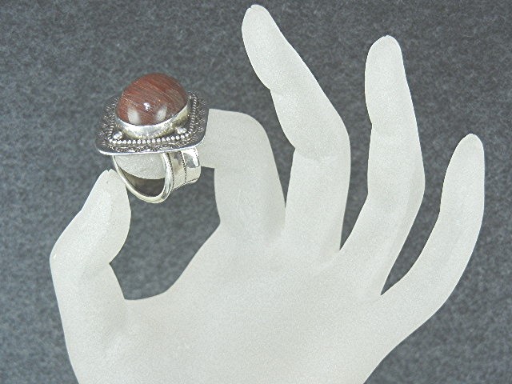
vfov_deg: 19.1
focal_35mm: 77
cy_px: 192
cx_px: 256
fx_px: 1139
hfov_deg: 25.3
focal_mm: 13.9
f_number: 4.3
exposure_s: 1/30
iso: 347
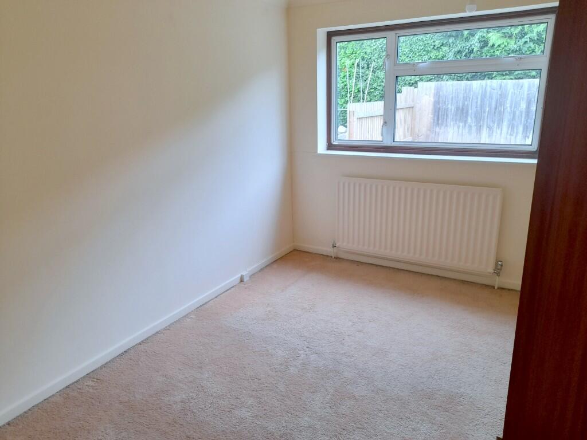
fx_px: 424
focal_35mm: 25
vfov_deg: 54.9
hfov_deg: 69.4
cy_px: 220
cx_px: 294
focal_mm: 4.6
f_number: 2
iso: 50
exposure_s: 1/60
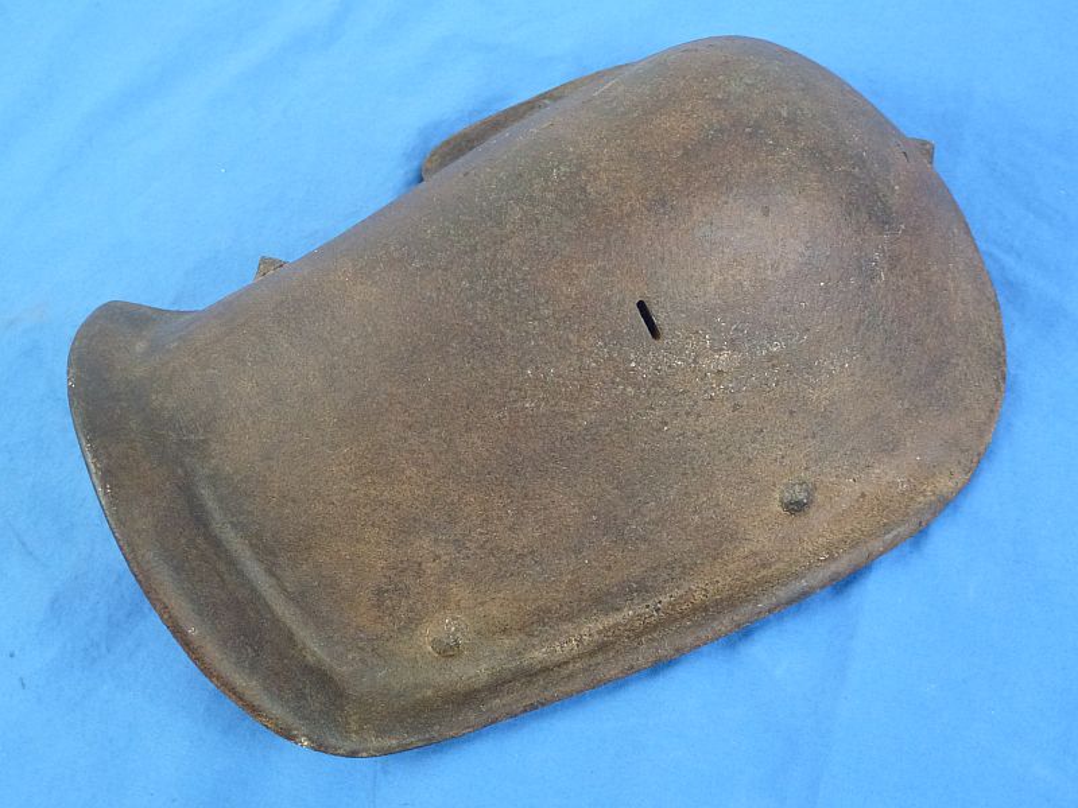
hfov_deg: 45.8
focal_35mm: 41
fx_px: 1277
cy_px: 404
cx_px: 539
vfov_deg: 35.1
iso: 400
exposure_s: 1/60
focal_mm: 7.4
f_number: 3.9
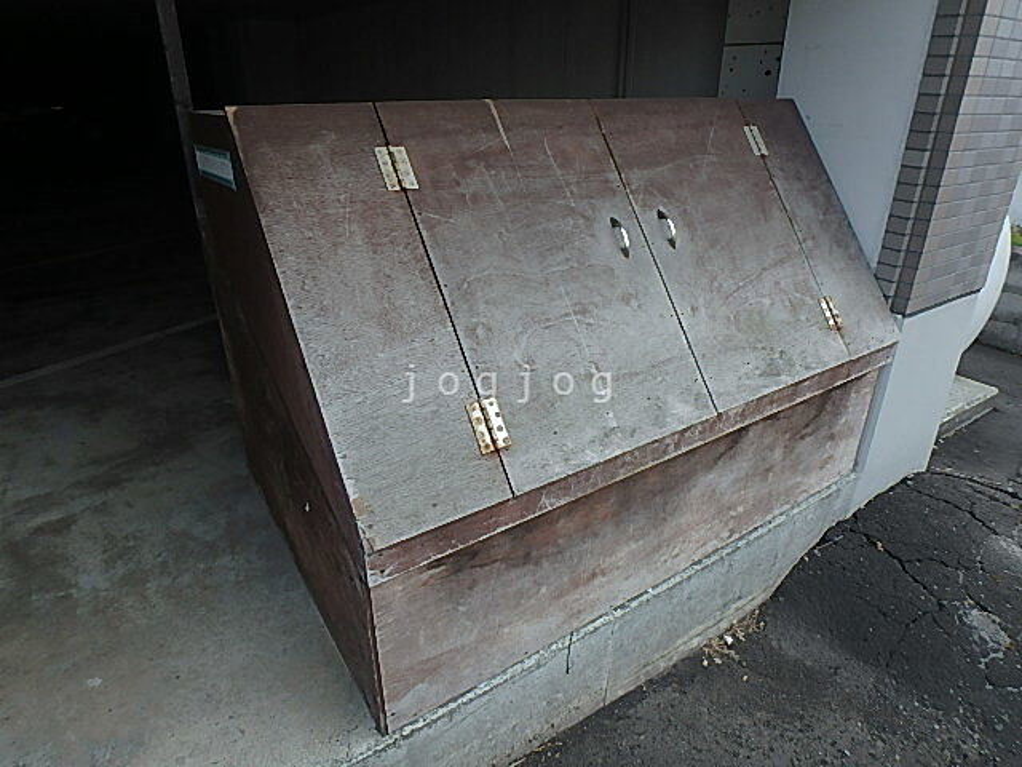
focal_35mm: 21
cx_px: 511
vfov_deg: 63.4
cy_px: 384
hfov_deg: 79.0
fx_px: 620
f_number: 3.5
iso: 125
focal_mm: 3.7
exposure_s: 1/400
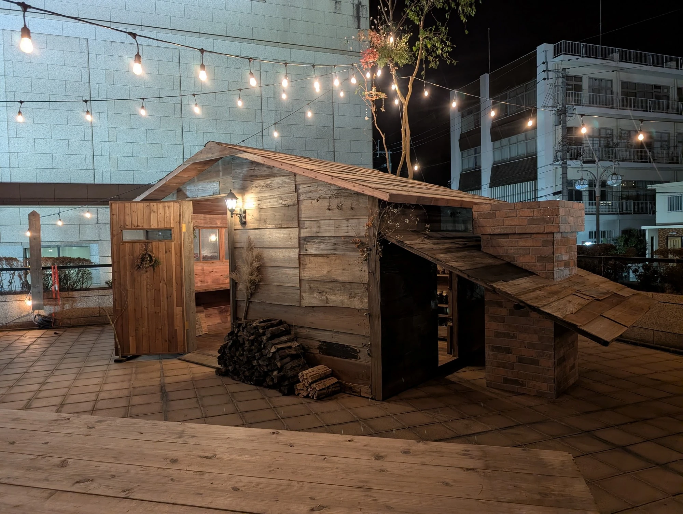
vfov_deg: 56.9
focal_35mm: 24
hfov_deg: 71.5
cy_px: 257
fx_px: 474
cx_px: 342
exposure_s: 1/24
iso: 500
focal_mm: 6.9
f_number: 1.68
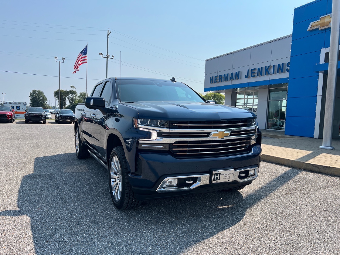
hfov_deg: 67.3
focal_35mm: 26
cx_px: 170
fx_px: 255
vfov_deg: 53.1
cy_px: 128
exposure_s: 1/2915
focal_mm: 5.7
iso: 50
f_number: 1.5
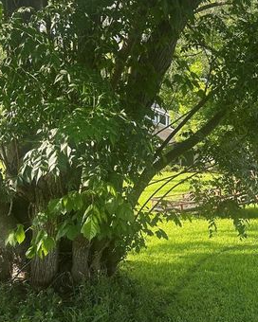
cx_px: 209
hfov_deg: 31.8
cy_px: 208
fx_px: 439
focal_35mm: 46
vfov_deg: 40.0
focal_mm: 6.86
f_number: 1.78
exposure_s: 1/469
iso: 80
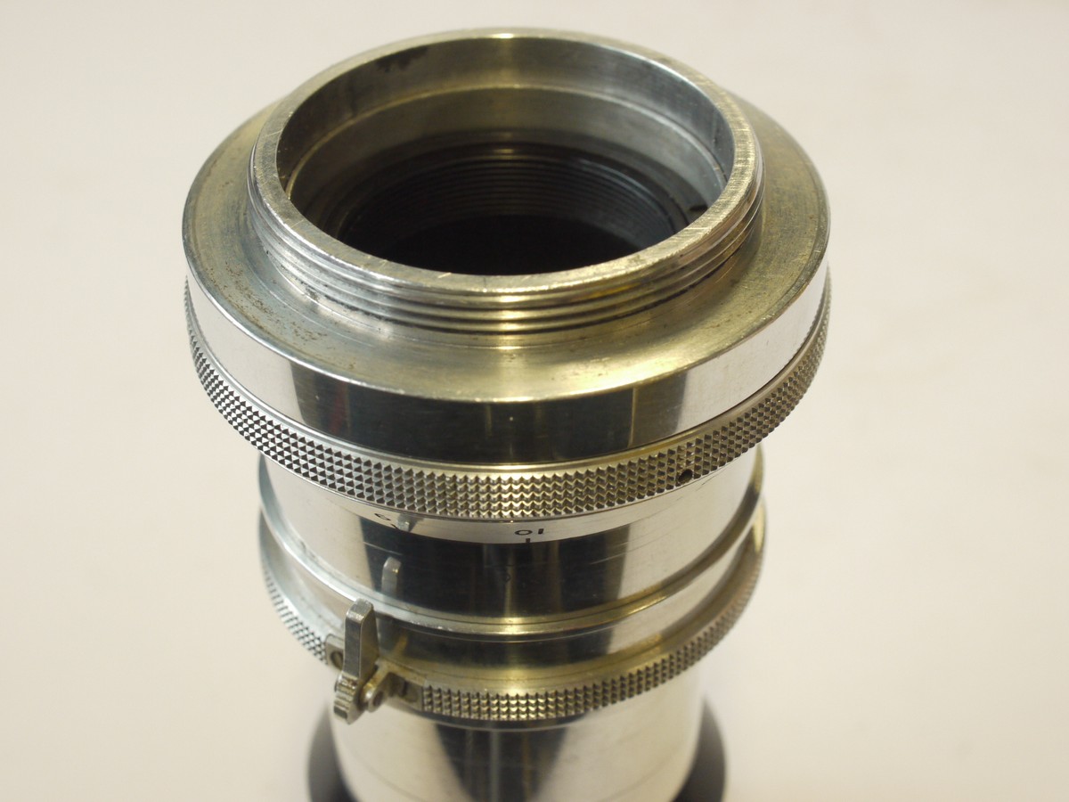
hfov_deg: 32.2
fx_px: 1853
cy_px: 401
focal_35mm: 60
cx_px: 534
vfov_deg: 24.4
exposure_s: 1/40
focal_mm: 30
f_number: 9
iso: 800
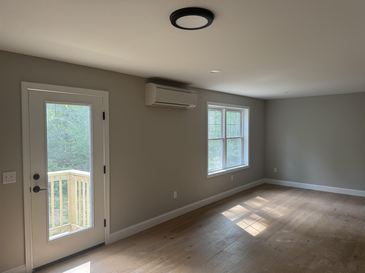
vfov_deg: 56.8
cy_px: 136
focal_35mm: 24
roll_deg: +0.5
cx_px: 182
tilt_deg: -3.7
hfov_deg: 71.6
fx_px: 253
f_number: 1.78
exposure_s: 1/121
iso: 125
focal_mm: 6.76
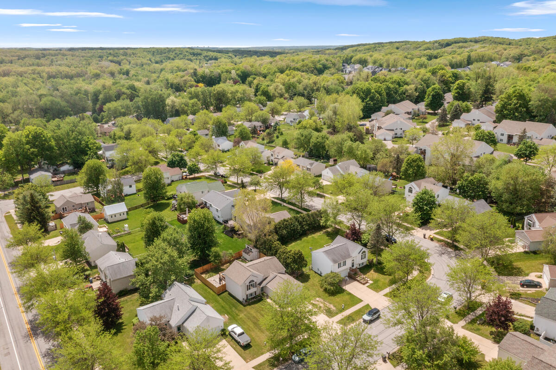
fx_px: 432
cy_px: 185
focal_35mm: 28
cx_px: 278
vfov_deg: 46.4
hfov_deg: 65.5
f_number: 11
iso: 100
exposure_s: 1/500
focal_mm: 10.26
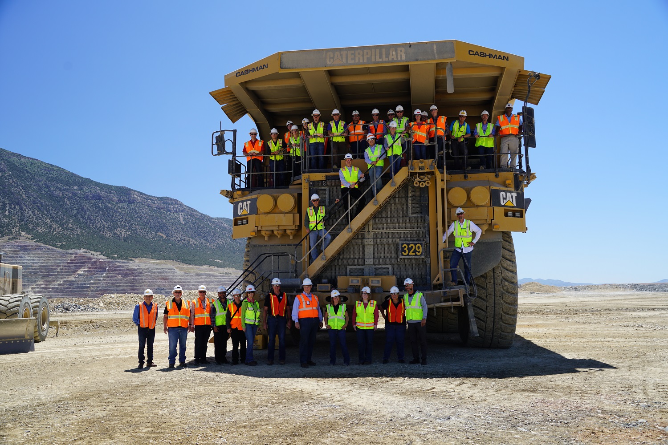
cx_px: 334
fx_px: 594
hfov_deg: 58.7
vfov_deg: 41.1
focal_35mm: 32
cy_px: 222
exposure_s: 1/100
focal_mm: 32
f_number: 6.3
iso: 100
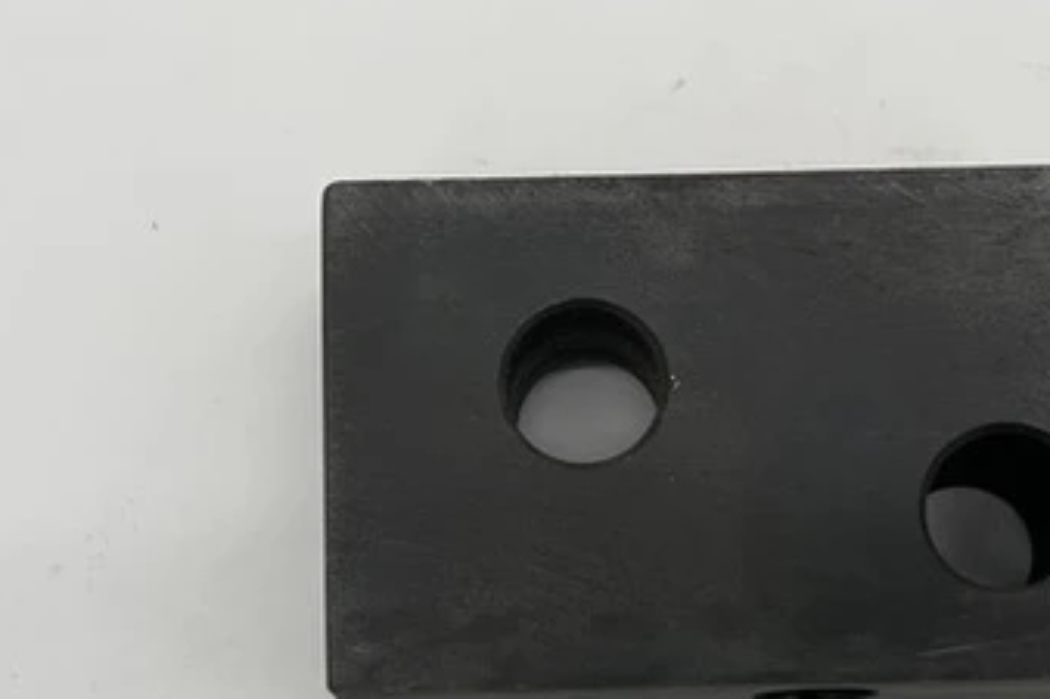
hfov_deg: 33.3
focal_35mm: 60
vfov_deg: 21.6
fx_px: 1749
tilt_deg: -85.2
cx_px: 628
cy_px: 735
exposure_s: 1/278
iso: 32
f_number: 1.6
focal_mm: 5.1
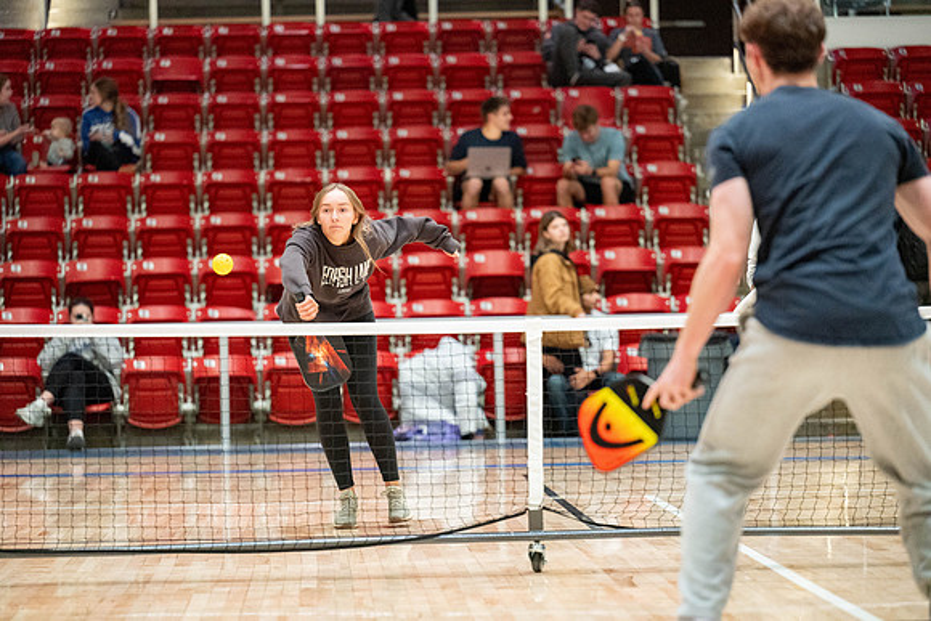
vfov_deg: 10.2
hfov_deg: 15.2
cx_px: 466
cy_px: 310
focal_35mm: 135
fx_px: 3492
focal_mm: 135
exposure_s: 1/500
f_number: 2.8
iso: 5000
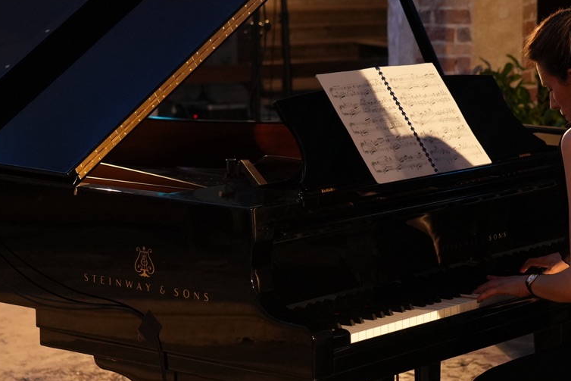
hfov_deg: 17.4
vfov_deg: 11.7
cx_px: 417
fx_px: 1856
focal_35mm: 117
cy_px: 214
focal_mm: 49
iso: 2500
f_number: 4
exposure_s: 1/200
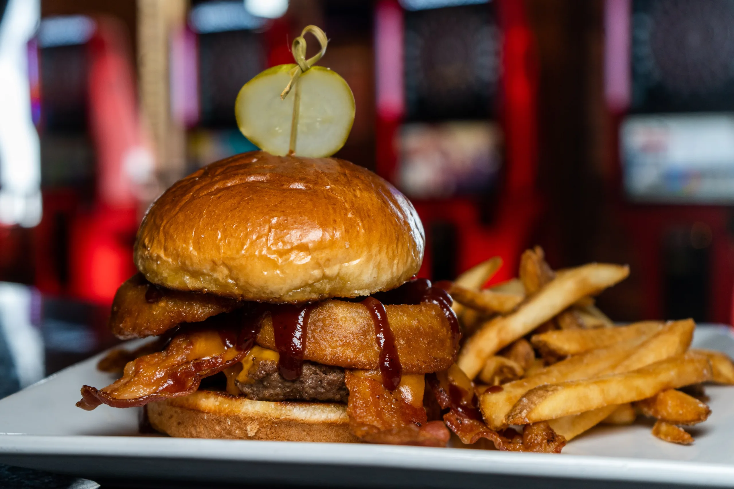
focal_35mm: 50
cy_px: 214
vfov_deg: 27.2
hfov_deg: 39.8
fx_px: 1011
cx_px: 321
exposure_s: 1/125
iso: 400
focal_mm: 44
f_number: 4.5
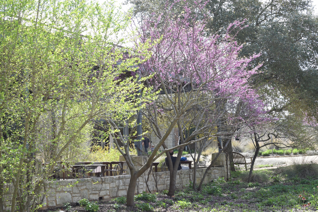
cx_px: 159
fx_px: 464
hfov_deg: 37.9
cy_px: 106
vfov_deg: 25.8
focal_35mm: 52
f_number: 8
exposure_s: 1/250
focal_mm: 35
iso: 220
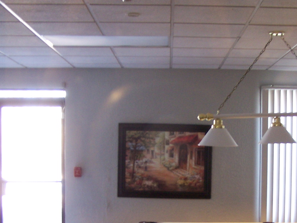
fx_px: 592
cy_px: 169
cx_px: 206
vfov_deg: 21.1
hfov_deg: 27.9
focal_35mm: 69
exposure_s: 1/8
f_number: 2.8
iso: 140
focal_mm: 6.3
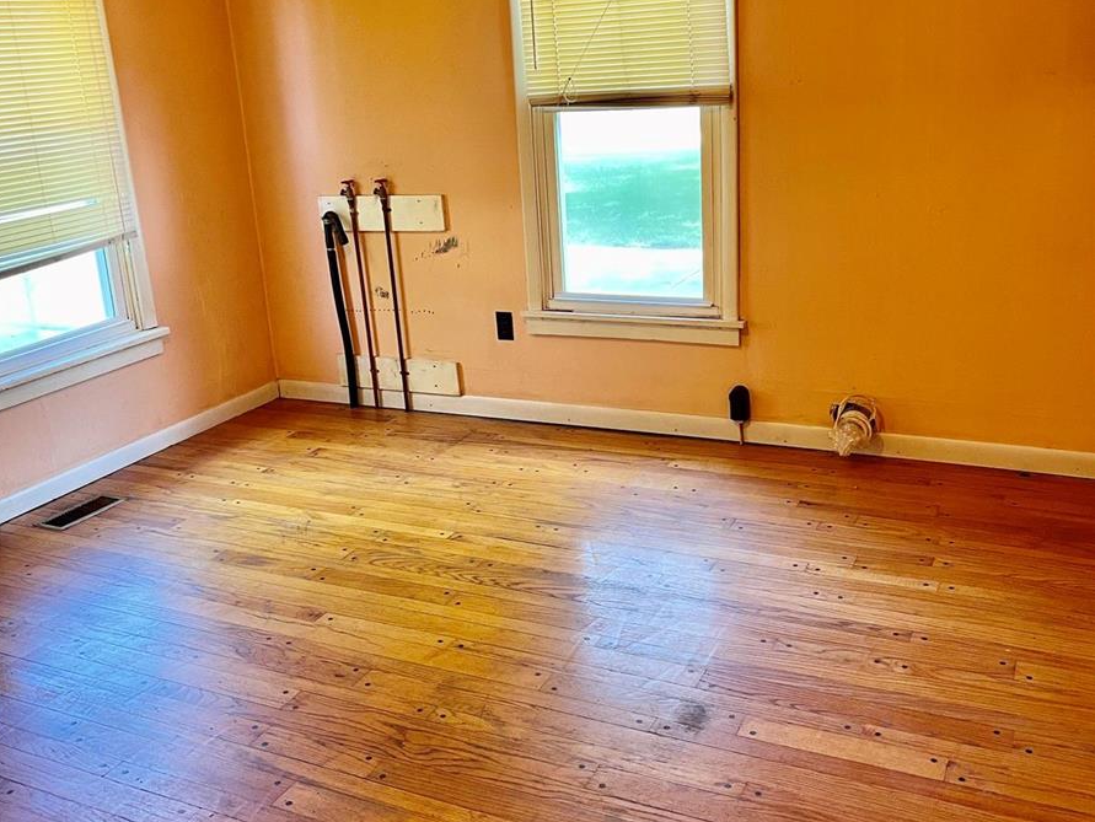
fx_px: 1108
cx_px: 544
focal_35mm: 35
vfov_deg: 40.7
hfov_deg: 52.6
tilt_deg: -15.9
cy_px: 360
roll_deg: +3.8
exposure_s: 1/60
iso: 160
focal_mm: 5.1
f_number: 1.6
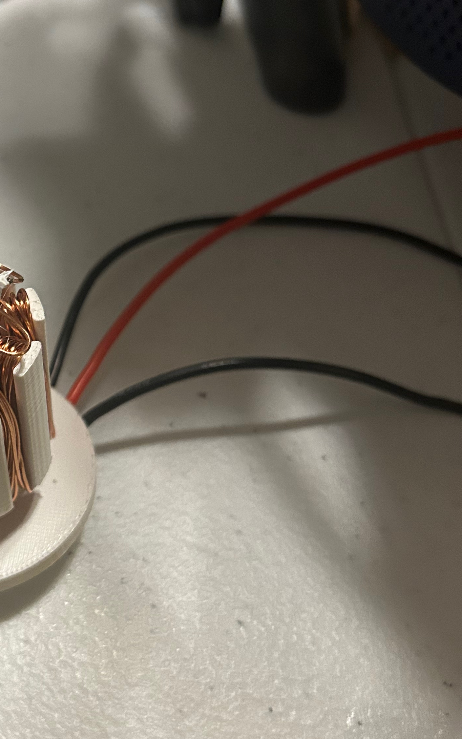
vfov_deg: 52.7
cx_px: -31
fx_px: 745
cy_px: 370
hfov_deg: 31.1
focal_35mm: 37
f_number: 1.5
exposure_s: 1/59
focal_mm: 5.7
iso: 400
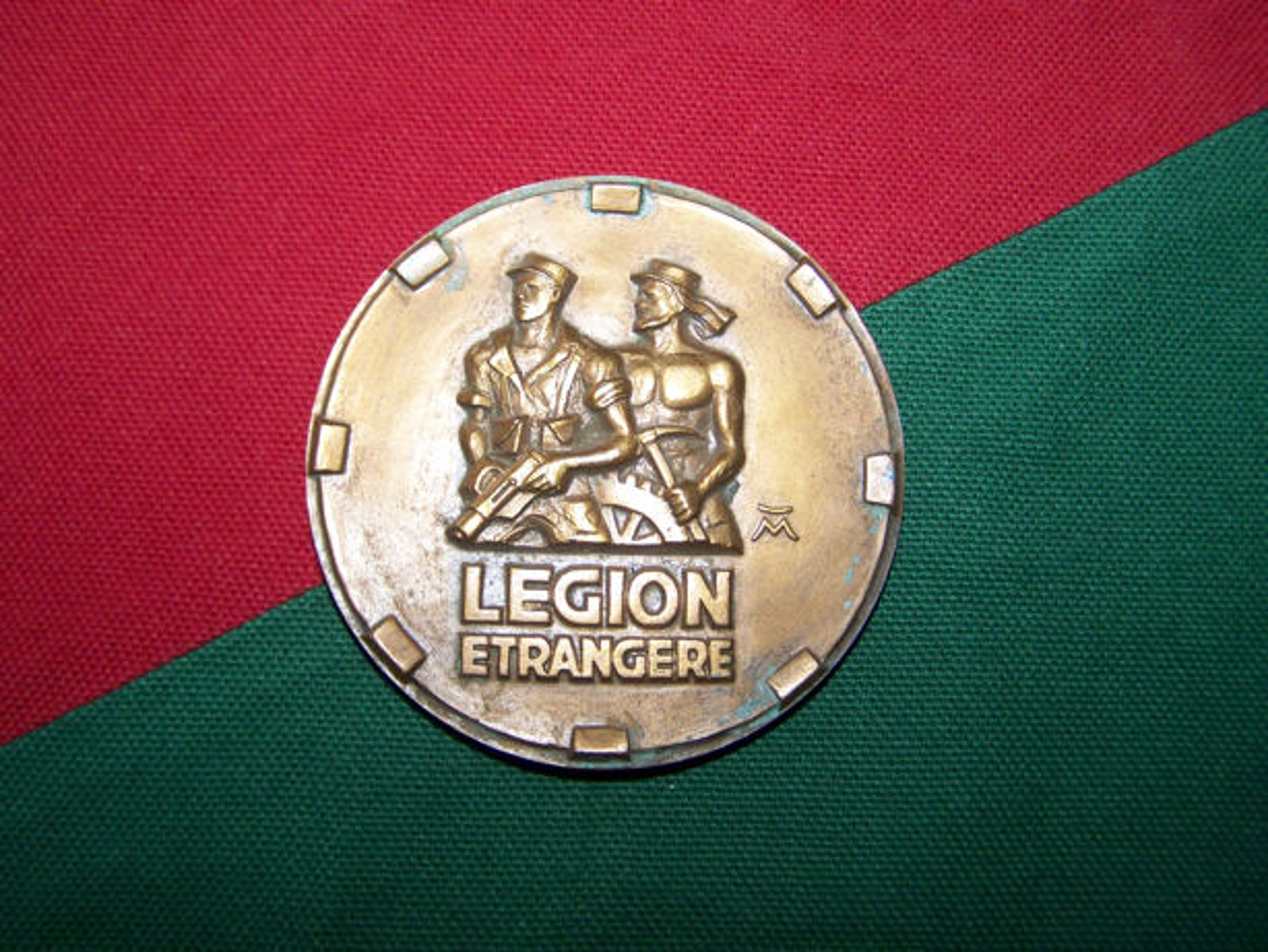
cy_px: 476
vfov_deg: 37.7
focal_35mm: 38
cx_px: 634
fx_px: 1393
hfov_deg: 49.0
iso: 200
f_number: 2.8
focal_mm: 6.3
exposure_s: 1/30
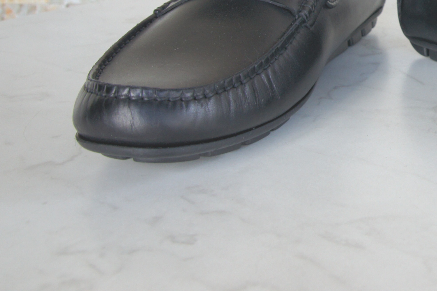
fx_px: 718
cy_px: -19
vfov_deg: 21.8
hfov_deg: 30.6
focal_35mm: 59
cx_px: 469
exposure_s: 1/60
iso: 200
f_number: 7.1
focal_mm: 17
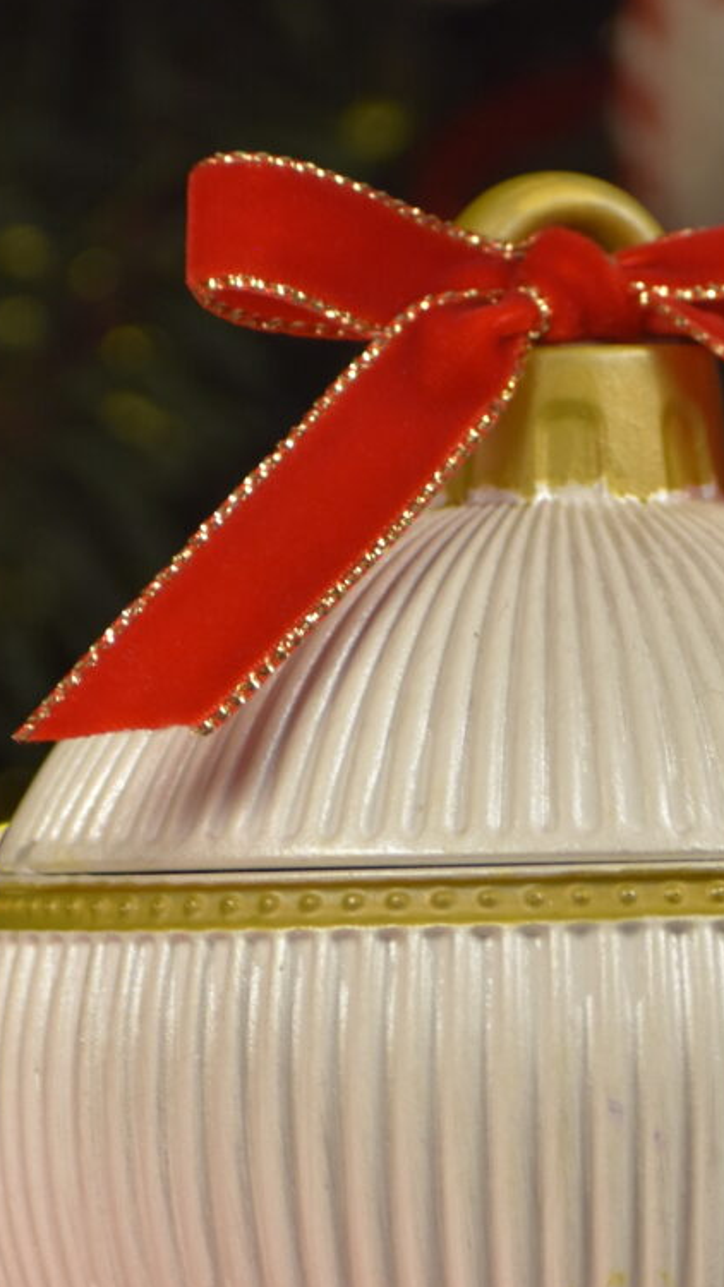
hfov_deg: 2.3
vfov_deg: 4.1
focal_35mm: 523
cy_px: 937
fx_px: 17845
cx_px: 472
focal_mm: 130
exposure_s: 1/60
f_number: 4.8
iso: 450
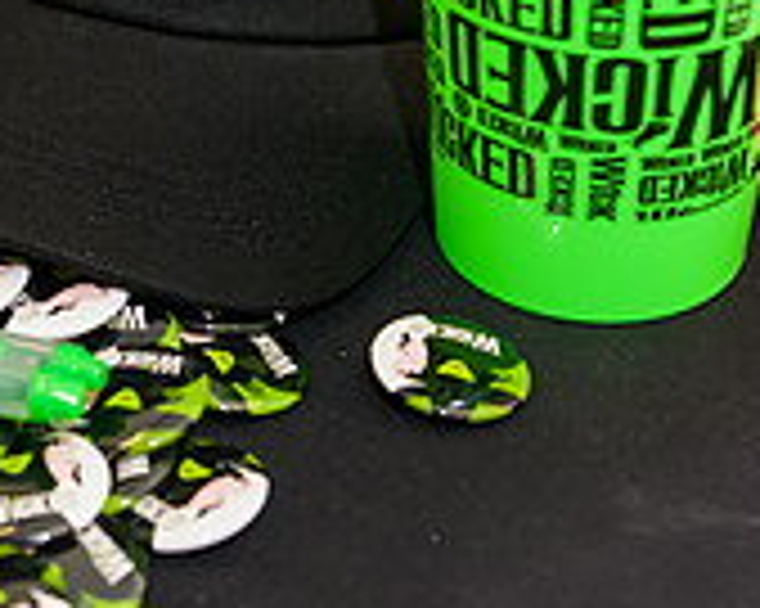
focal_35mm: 113
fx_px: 2540
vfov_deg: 13.5
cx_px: 31
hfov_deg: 16.7
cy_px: 47
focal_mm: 35
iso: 400
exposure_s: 1/125
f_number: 3.2
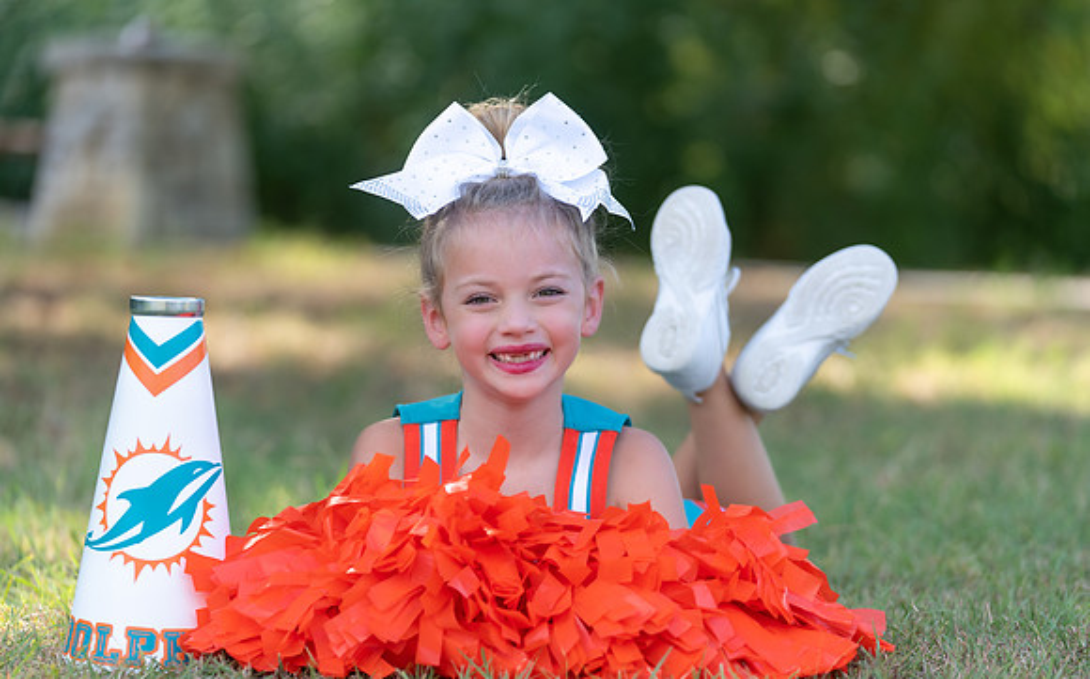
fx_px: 3848
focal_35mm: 130
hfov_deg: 16.1
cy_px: 396
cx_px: 542
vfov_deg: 10.1
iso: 100
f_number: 2.8
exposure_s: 1/400
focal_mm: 116
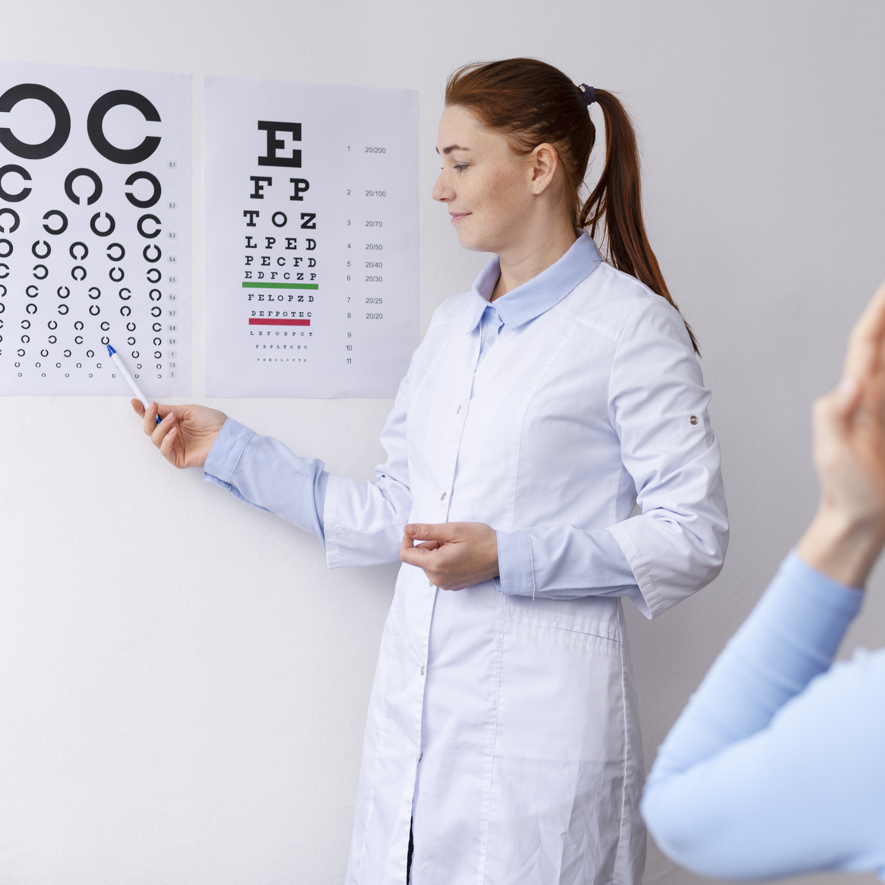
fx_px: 1851
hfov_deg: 26.8
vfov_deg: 26.9
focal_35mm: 64
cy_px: 443
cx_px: 535
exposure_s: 1/200
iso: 320
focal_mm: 50
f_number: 3.5
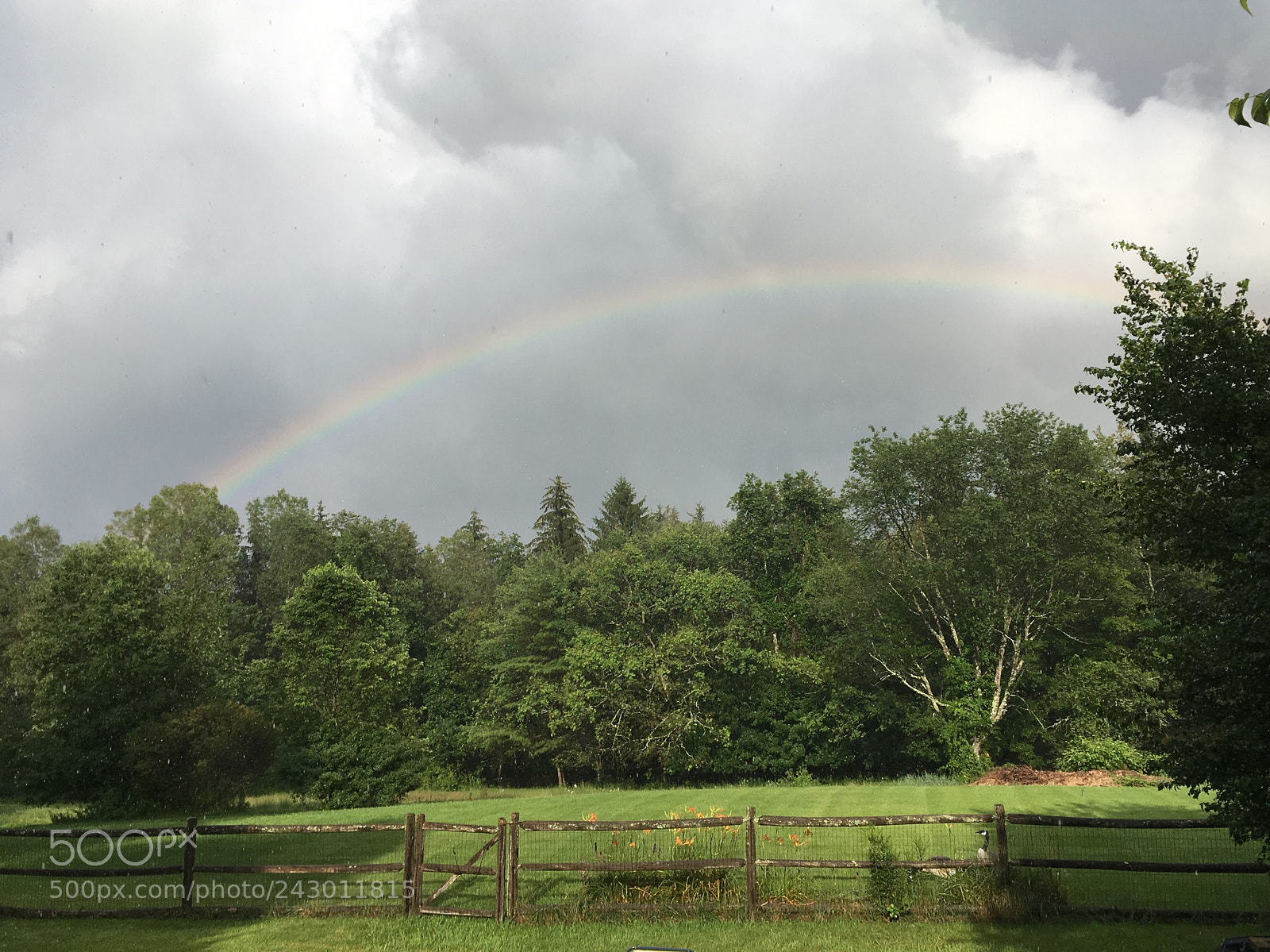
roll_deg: -0.9
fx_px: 1064
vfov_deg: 48.2
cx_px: 635
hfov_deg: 61.7
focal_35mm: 29
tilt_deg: +6.0
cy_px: 476
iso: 25
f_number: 2.2
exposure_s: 1/2079
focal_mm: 4.15
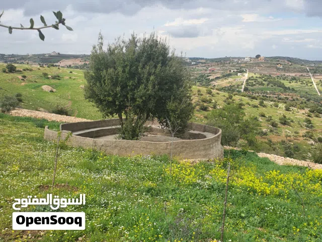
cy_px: 121
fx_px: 242
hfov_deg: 67.3
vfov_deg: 53.1
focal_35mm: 26
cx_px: 161
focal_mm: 4.3
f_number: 2.4
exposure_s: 1/976
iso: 50
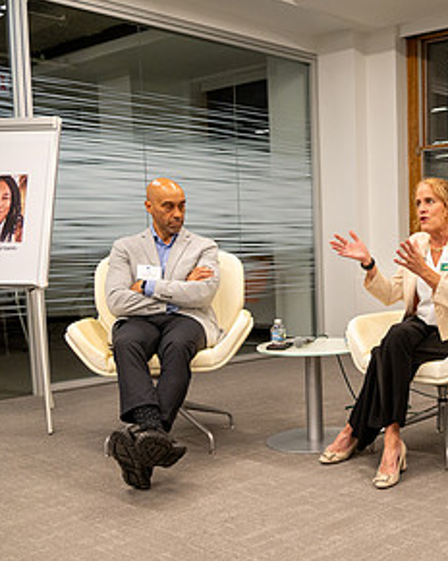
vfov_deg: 41.0
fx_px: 746
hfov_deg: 30.2
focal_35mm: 45
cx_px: 487
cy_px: 325
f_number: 4
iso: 1600
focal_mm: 24
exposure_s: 1/100
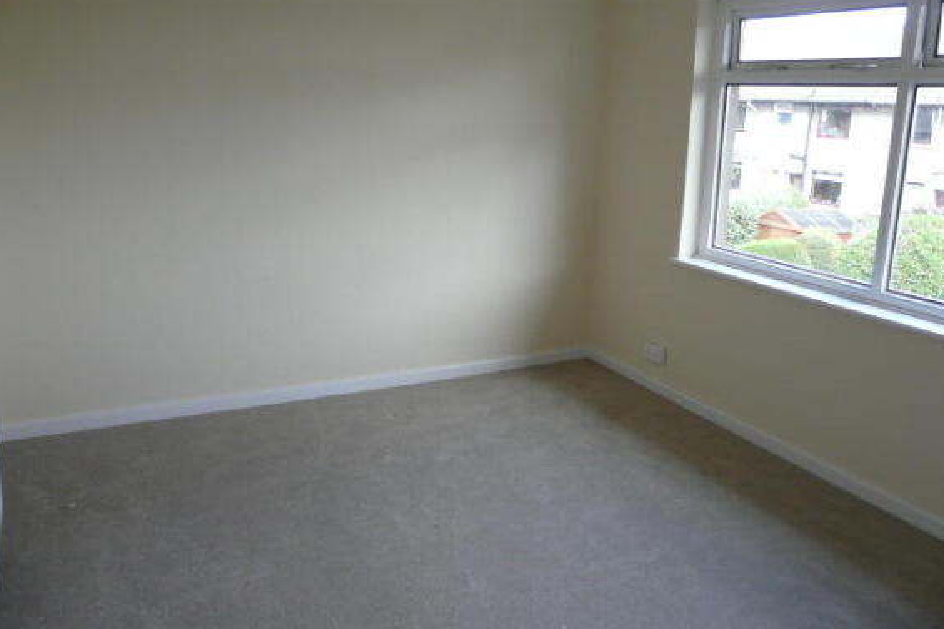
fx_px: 786
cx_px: 480
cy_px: 274
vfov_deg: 43.5
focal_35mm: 30
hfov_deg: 61.9
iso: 100
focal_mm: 4.6
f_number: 2.8
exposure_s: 1/50
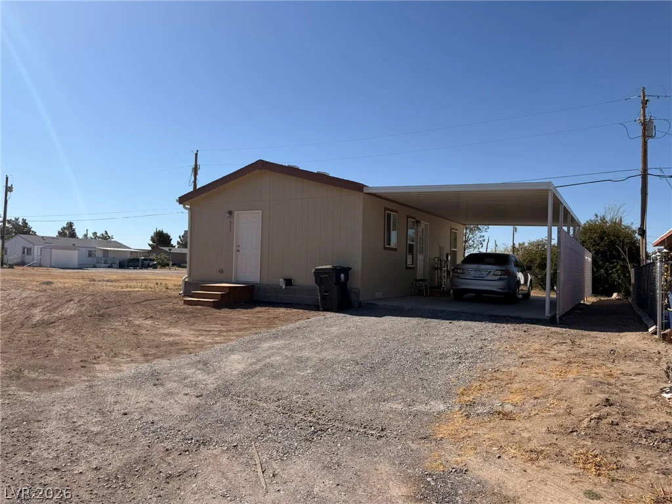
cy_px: 252
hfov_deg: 71.6
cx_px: 336
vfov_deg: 56.8
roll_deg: -1.2
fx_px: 466
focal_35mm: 24
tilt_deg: +1.3
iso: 80
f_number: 1.78
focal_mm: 6.76
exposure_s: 1/7353
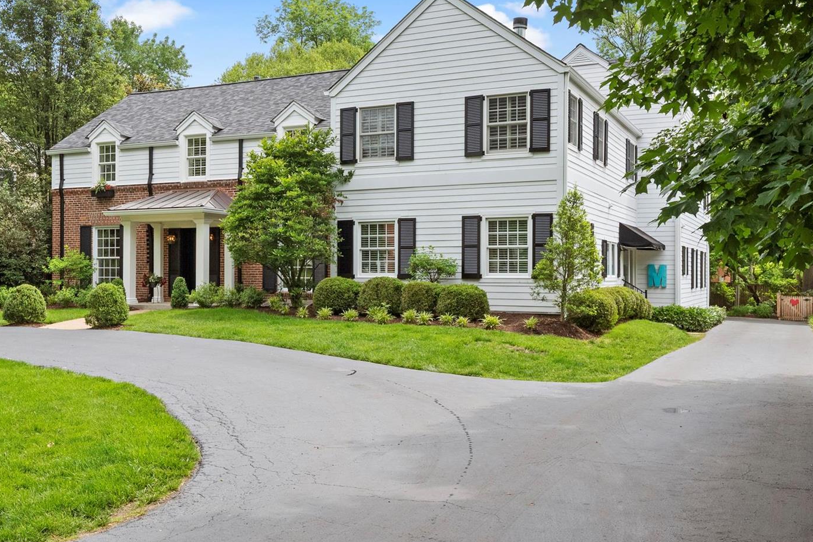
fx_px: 835
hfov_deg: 51.8
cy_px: 272
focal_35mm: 37
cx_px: 374
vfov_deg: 35.9
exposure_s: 1/500
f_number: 8
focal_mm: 16
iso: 400
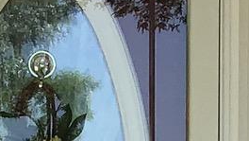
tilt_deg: -5.1
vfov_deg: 4.5
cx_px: 43
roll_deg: +0.6
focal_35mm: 262
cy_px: 414
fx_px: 1731
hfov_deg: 8.2
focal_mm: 3.3
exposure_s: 1/590
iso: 25
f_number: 2.4
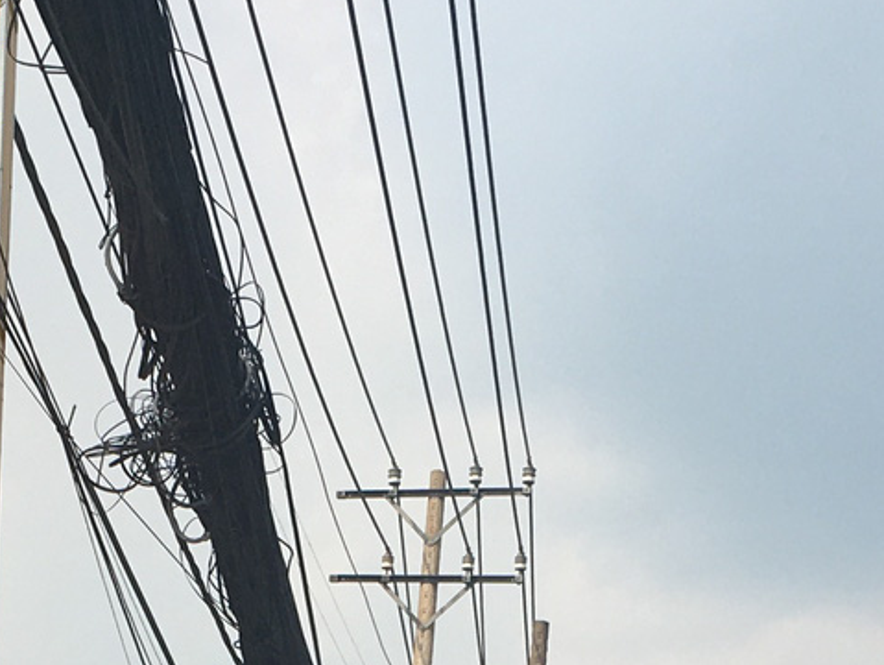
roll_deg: -0.5
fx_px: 3092
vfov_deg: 11.7
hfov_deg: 16.3
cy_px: 1023
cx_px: 389
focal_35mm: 121
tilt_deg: +5.6
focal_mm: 4.15
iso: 25
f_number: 2.2
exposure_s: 1/1425
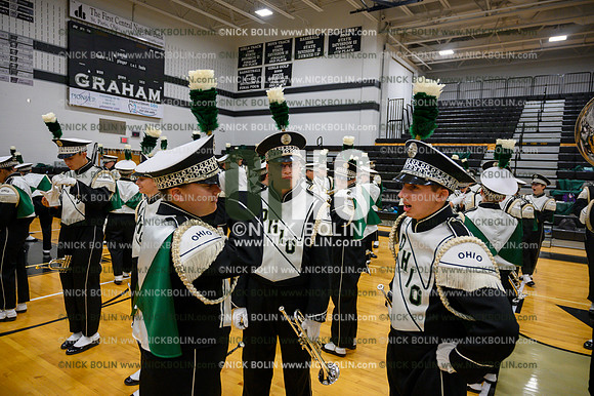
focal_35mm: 24
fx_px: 396
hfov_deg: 73.8
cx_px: 297
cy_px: 198
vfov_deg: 53.1
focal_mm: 24
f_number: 4
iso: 1250
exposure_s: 1/250
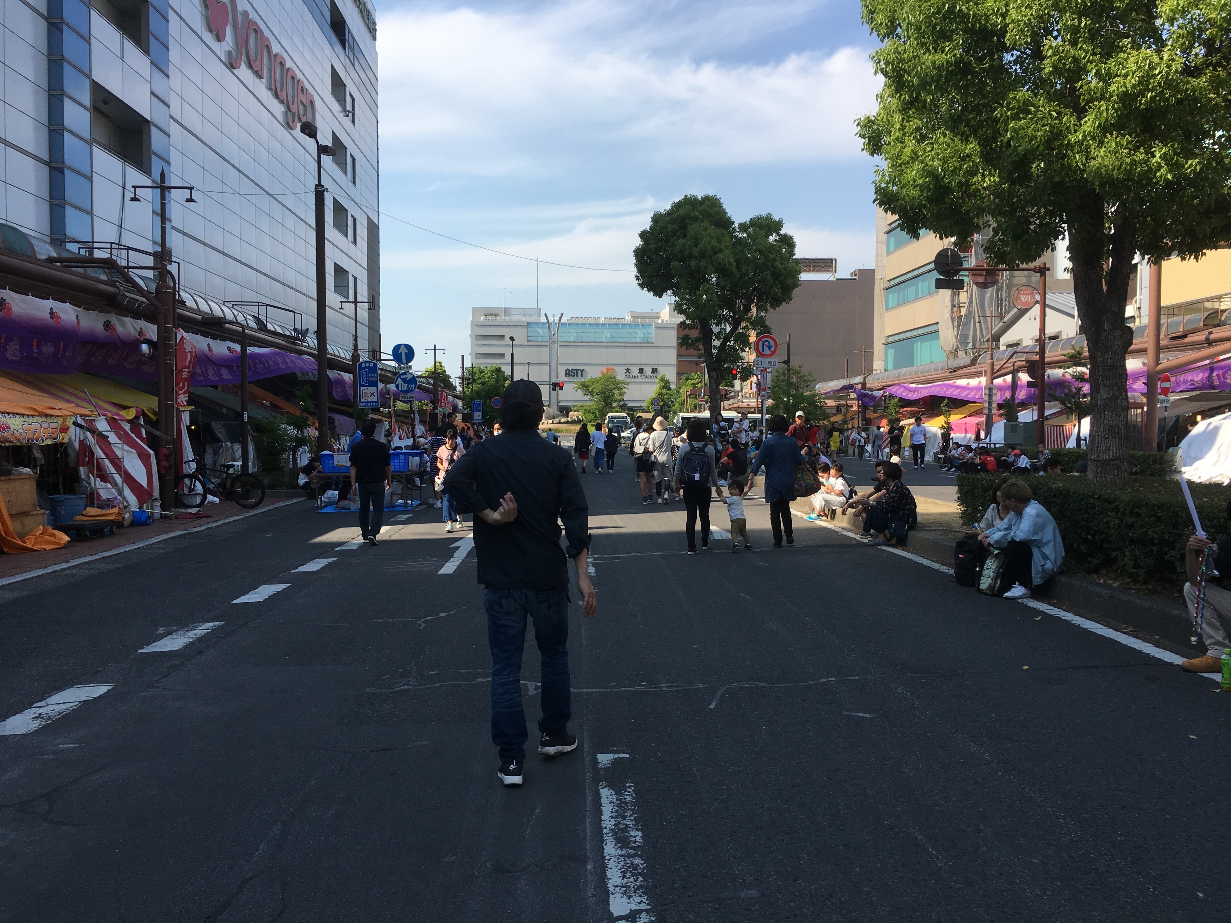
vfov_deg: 48.2
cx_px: 616
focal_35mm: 29
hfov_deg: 61.7
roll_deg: +0.8
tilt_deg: -3.2
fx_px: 1031
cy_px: 462
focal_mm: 4.15
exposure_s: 1/1326
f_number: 2.2
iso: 25
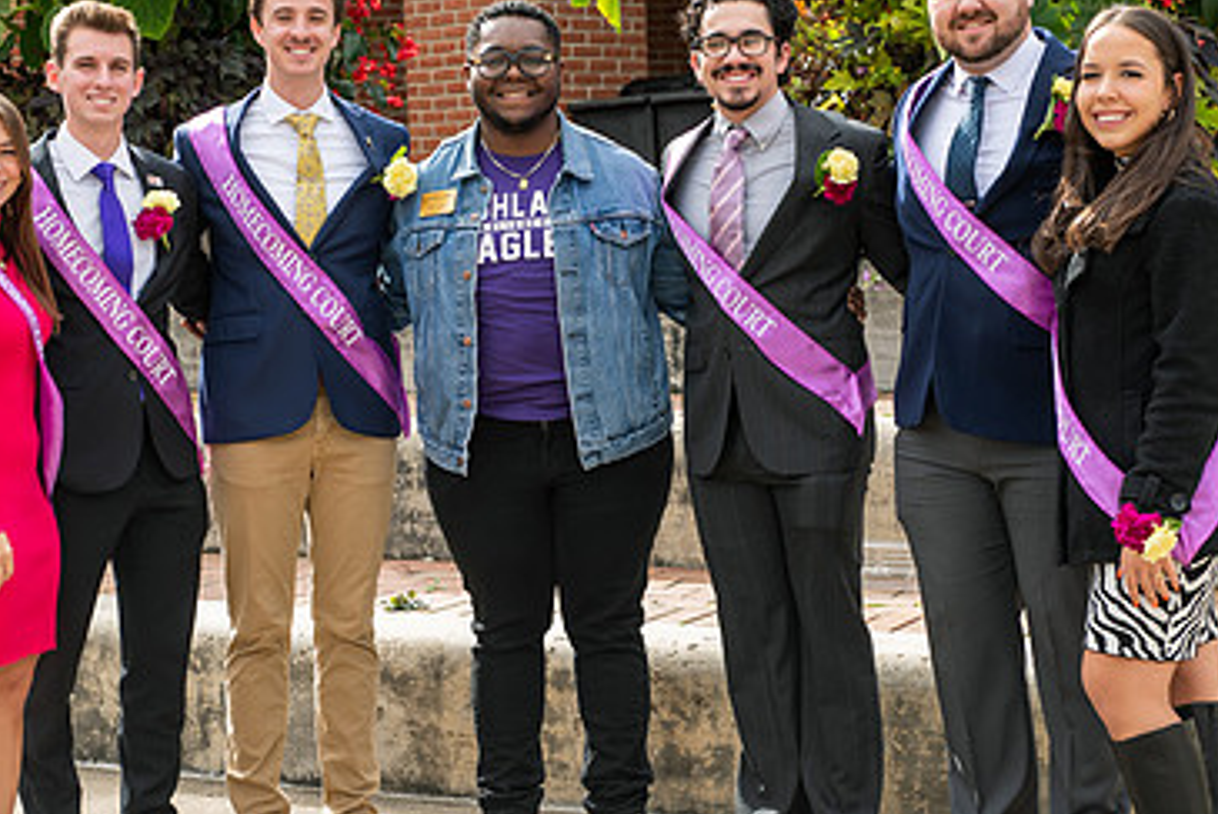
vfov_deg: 15.4
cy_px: 365
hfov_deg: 22.8
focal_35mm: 89
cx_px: 531
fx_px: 3013
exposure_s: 1/320
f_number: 4.5
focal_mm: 56
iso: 100
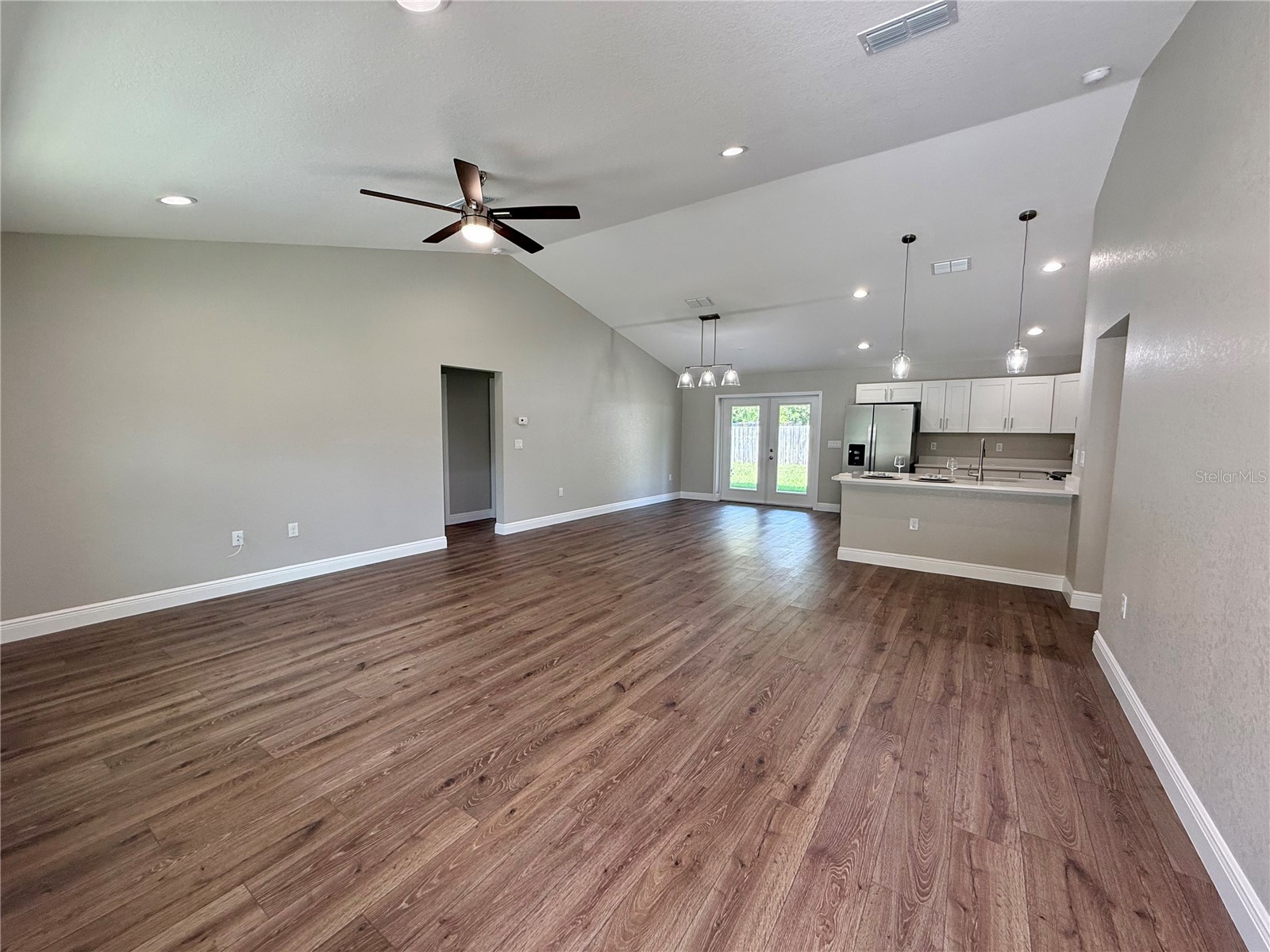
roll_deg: -0.4
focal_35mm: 14
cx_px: 635
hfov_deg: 102.1
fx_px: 514
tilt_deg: -5.5
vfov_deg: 85.7
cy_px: 476
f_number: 2.2
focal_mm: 2.22
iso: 125
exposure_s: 1/120
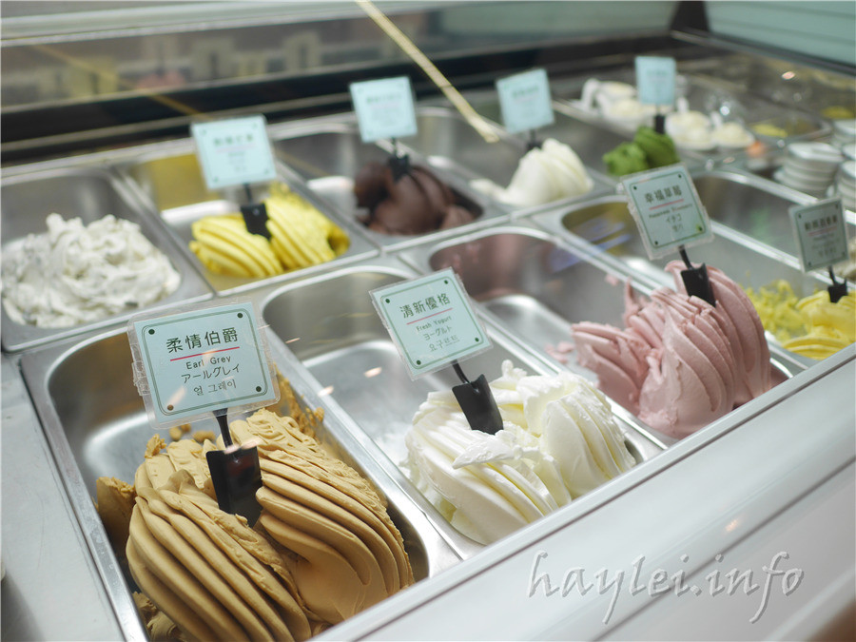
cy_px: 321
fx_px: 742
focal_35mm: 30
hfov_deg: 60.0
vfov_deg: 46.8
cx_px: 428
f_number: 1.8
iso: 200
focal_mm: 15
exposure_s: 1/125
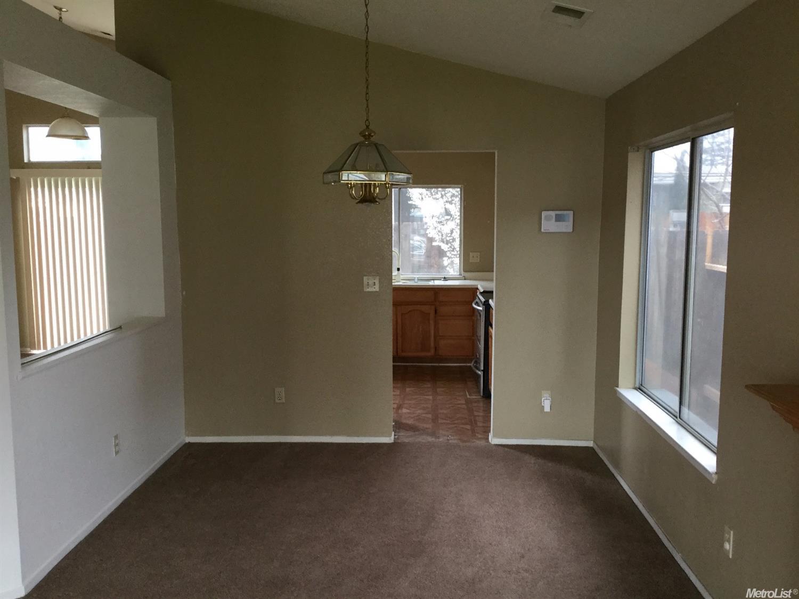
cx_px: 400
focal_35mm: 31
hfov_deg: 58.4
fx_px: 715
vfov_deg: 45.4
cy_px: 300
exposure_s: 1/30
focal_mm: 3.3
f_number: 2.4
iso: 80
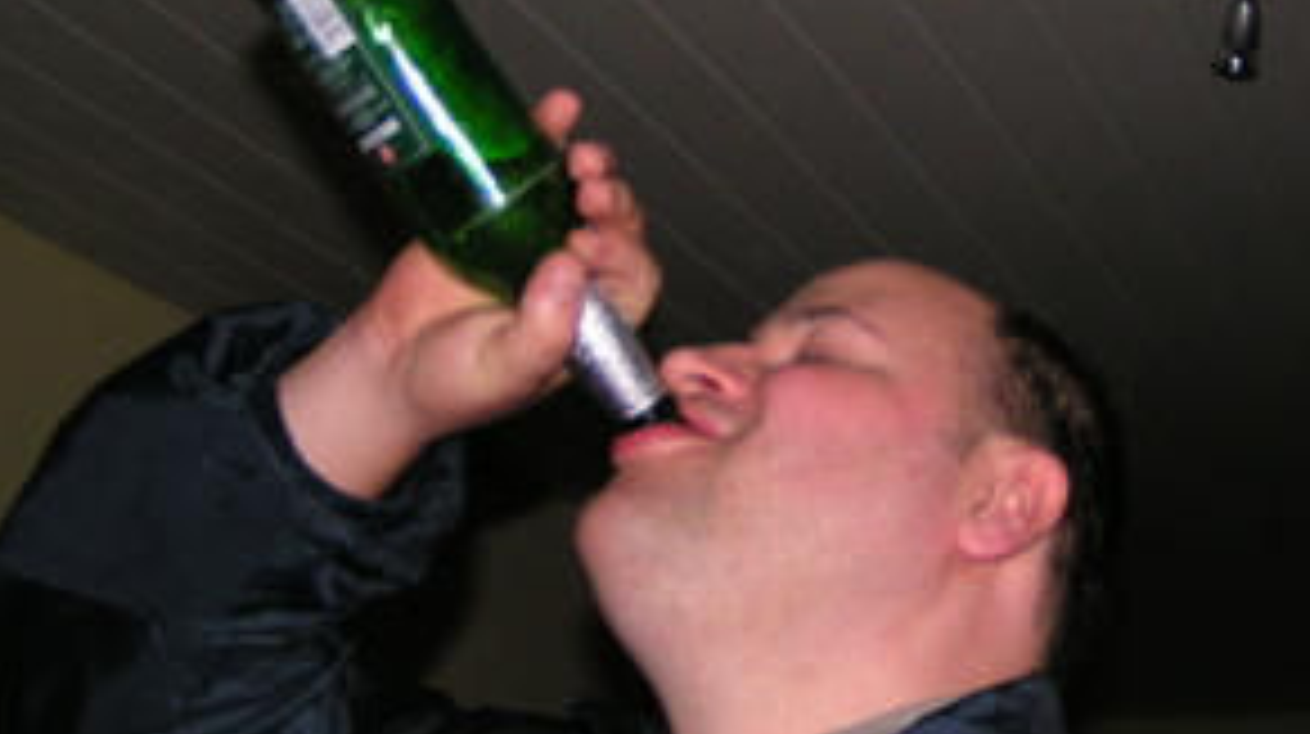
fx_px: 1978
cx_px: 851
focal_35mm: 57
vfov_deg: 21.0
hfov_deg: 36.3
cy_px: 257
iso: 200
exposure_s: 1/40
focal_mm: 5.8
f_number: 2.8
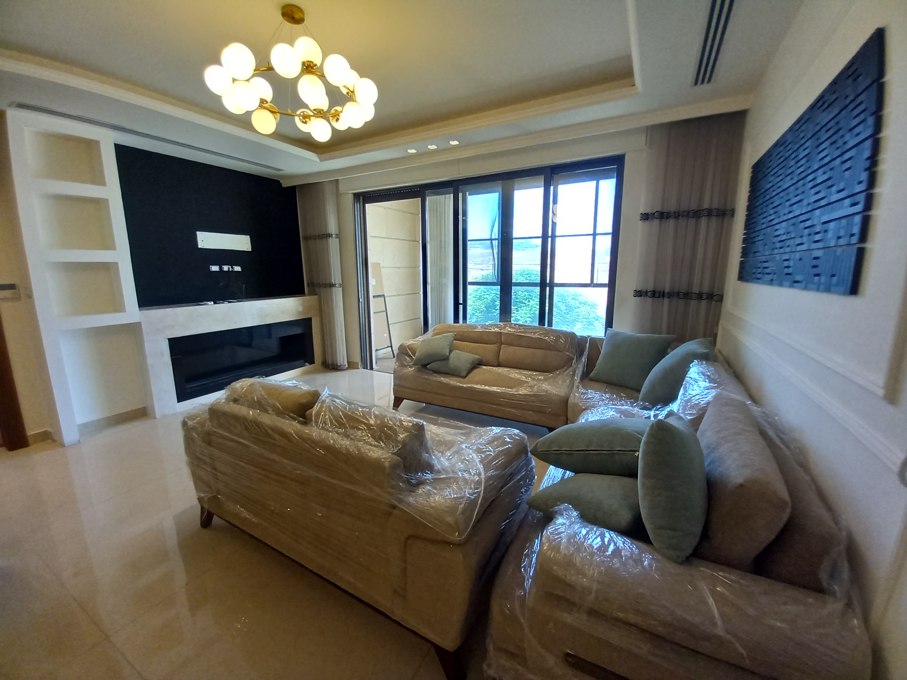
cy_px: 340
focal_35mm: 13
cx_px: 454
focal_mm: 1.13
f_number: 2.2
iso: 80
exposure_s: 1/50
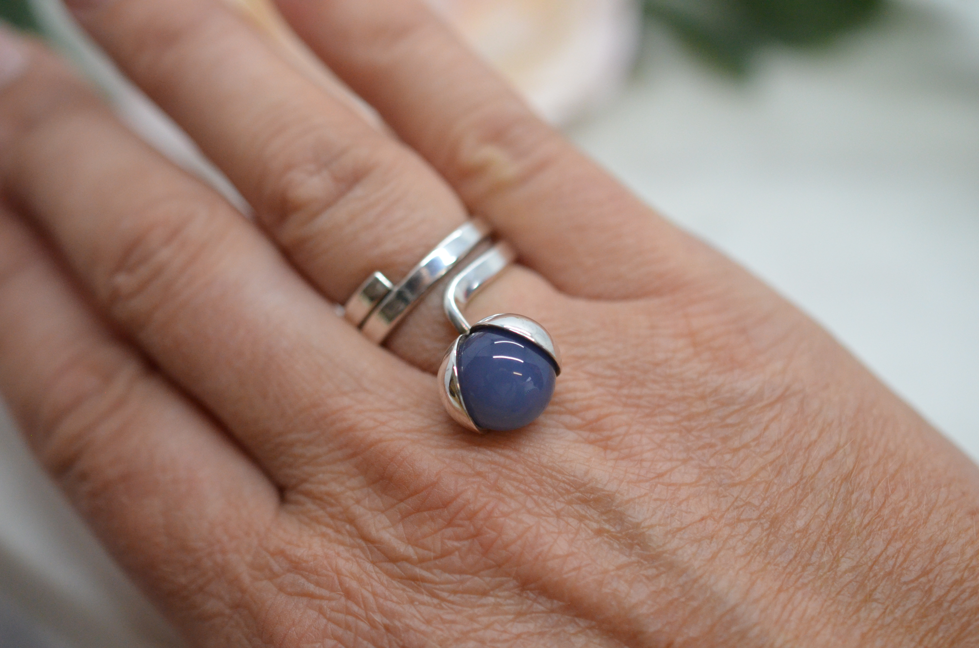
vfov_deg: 22.5
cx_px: 490
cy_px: 324
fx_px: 1628
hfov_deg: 33.5
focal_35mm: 60
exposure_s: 1/2500
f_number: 3.5
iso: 2500
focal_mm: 40
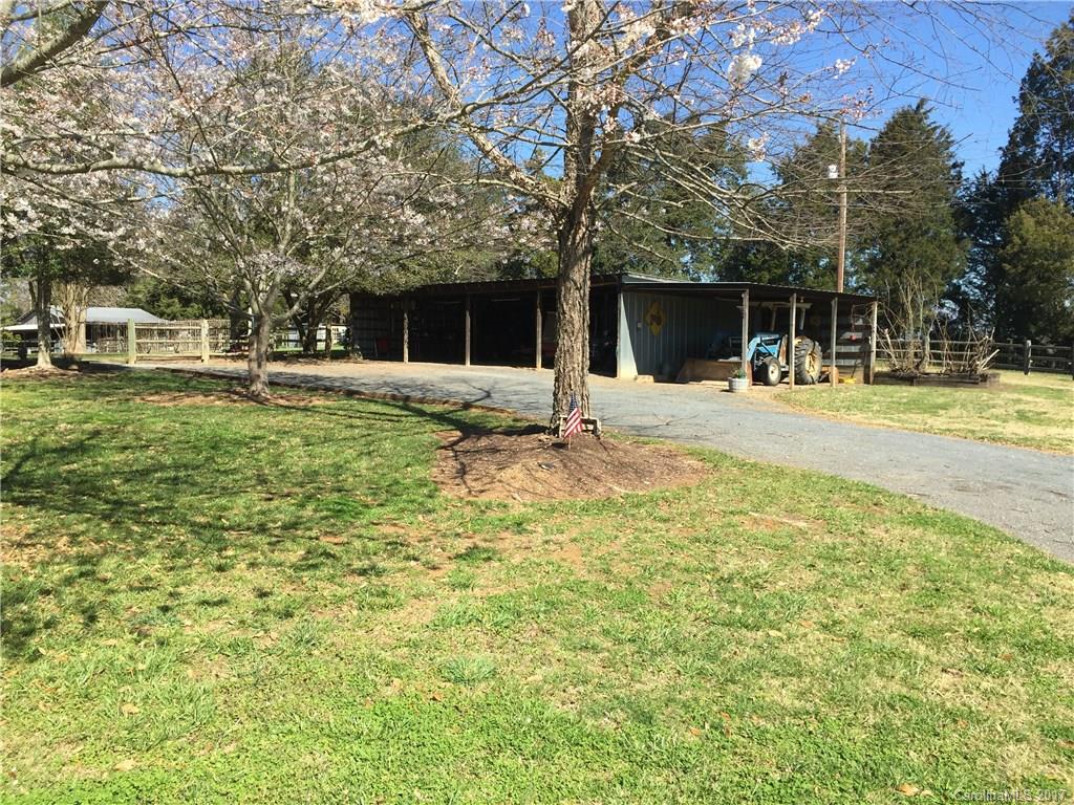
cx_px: 537
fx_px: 900
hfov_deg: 61.7
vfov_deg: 48.2
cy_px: 402
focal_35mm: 29
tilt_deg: -5.5
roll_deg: -0.5
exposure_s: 1/1130
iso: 32
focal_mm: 4.15
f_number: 2.2
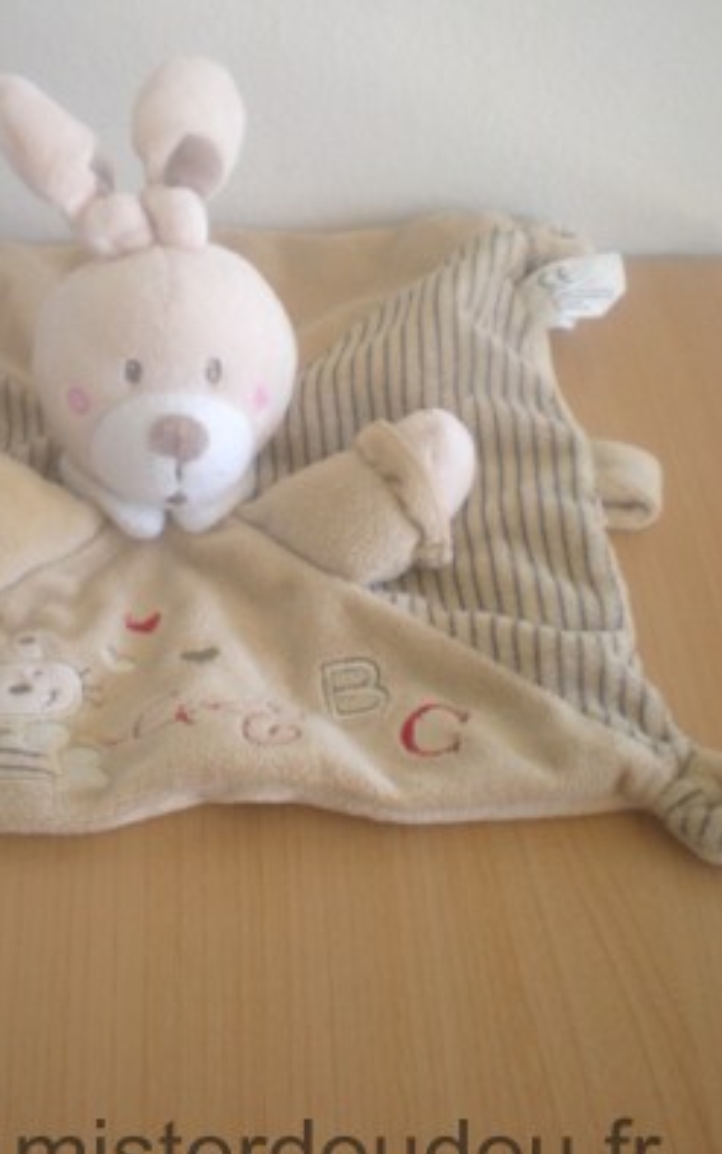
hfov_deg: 24.3
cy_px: 453
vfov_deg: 38.0
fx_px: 1668
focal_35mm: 53
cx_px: 219
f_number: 3.1
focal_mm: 6.3
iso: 120
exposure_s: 1/63.2
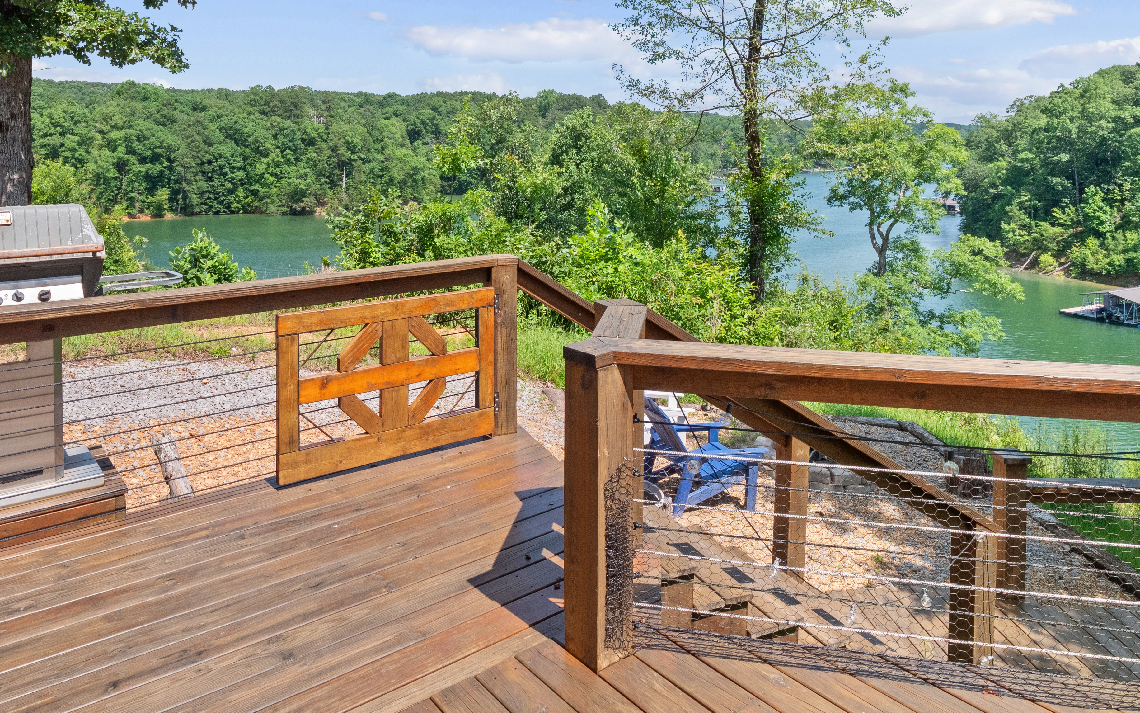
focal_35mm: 24
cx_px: 521
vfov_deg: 49.0
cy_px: 174
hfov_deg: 74.6
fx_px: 746
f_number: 5.6
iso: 400
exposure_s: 1/800
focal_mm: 8
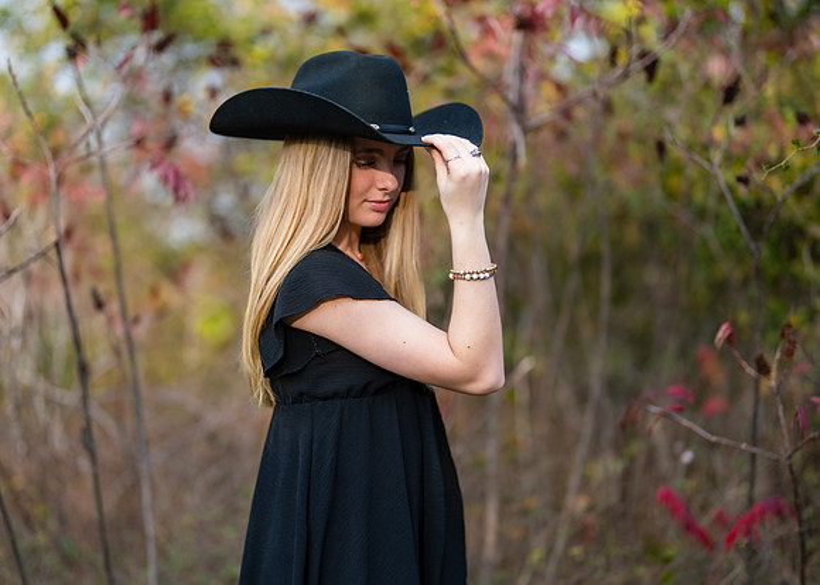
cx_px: 410
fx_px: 1220
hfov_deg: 37.2
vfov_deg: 27.0
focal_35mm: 52
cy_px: 292
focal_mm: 50
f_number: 1.2
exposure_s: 1/2500
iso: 100
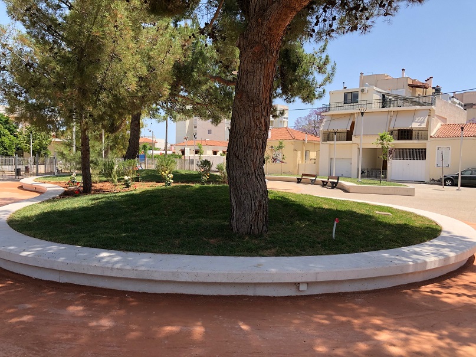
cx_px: 238
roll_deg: -1.6
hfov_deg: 63.5
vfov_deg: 49.7
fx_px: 385
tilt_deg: -1.7
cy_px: 178
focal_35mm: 28
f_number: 1.8
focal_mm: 3.99
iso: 20
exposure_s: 1/923
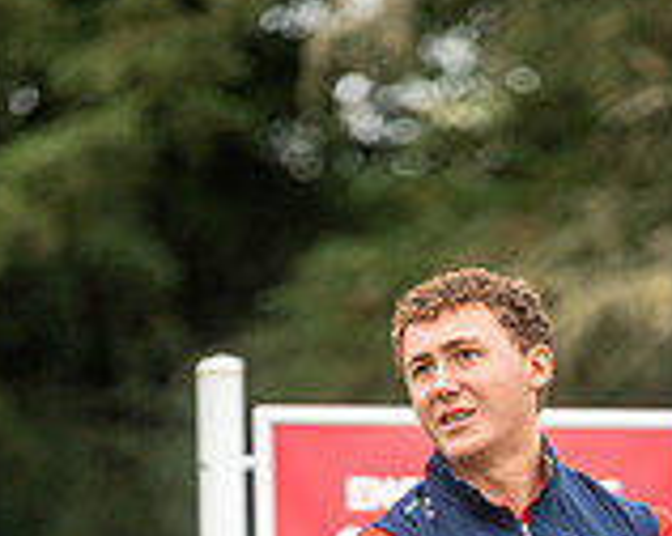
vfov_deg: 1.9
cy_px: 898
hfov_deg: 2.4
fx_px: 15951
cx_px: 481
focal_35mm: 803
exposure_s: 1/800
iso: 640
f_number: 4
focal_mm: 300
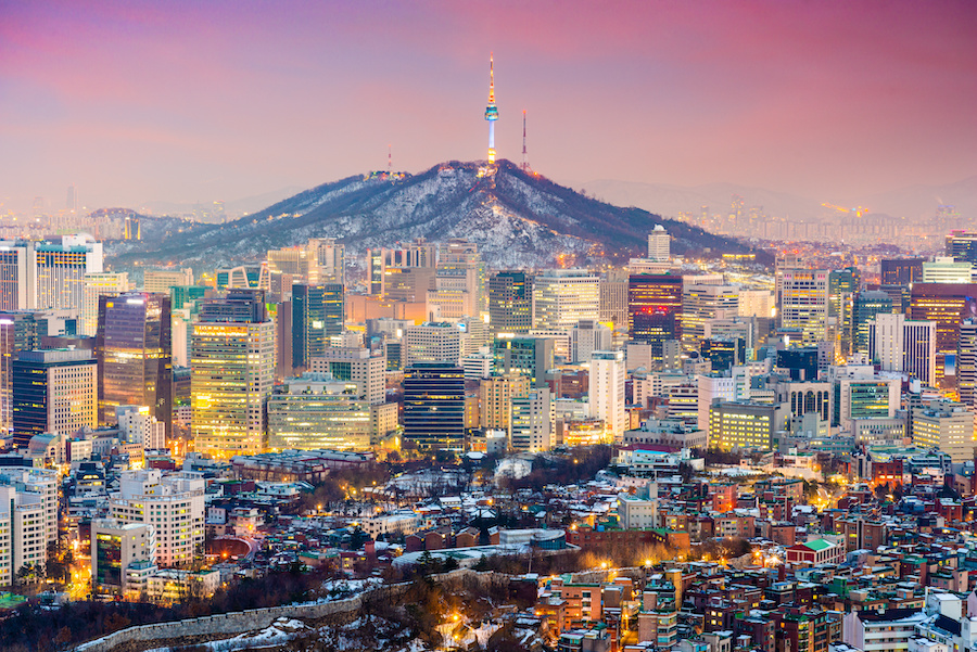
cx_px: 488
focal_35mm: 85
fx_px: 2308
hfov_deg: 23.9
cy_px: 326
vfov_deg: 16.1
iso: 100
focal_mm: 85
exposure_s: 30
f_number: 8
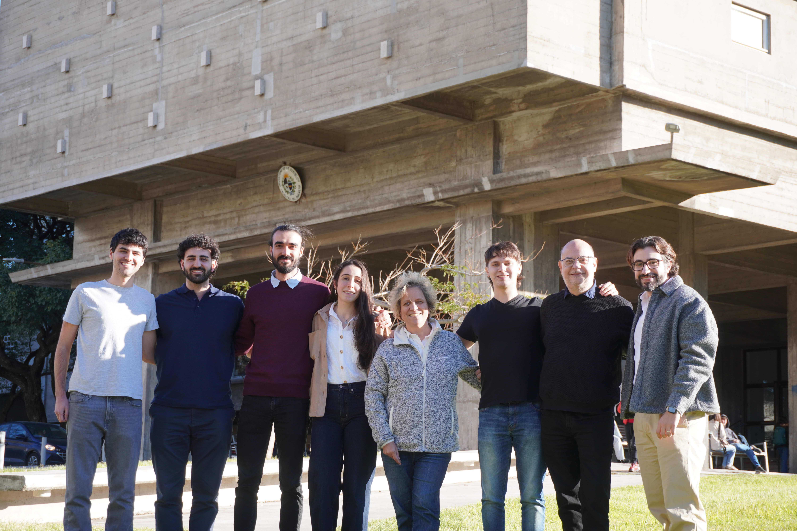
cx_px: 398
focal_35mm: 70
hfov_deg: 28.6
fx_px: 1561
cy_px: 266
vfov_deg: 19.3
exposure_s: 1/100
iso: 100
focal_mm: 47
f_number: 6.3
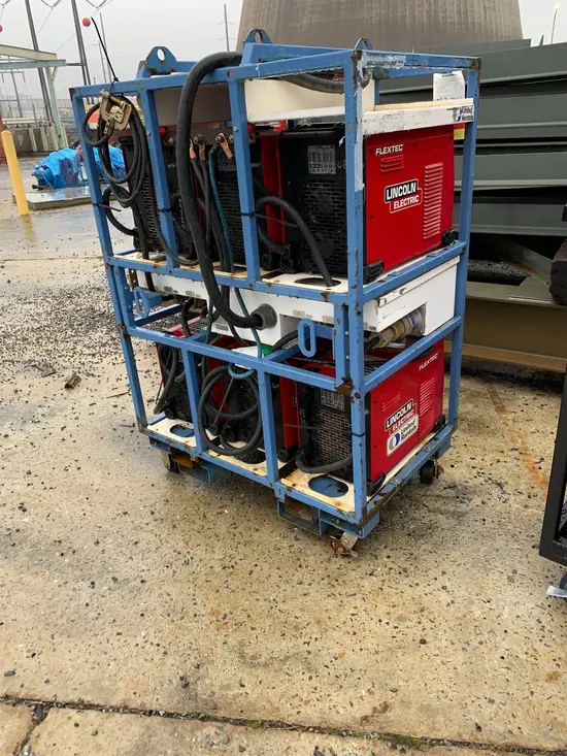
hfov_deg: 53.1
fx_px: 568
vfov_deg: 67.3
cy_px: 378
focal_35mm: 26
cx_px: 284
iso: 40
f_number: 1.8
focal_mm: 4.25
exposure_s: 1/122
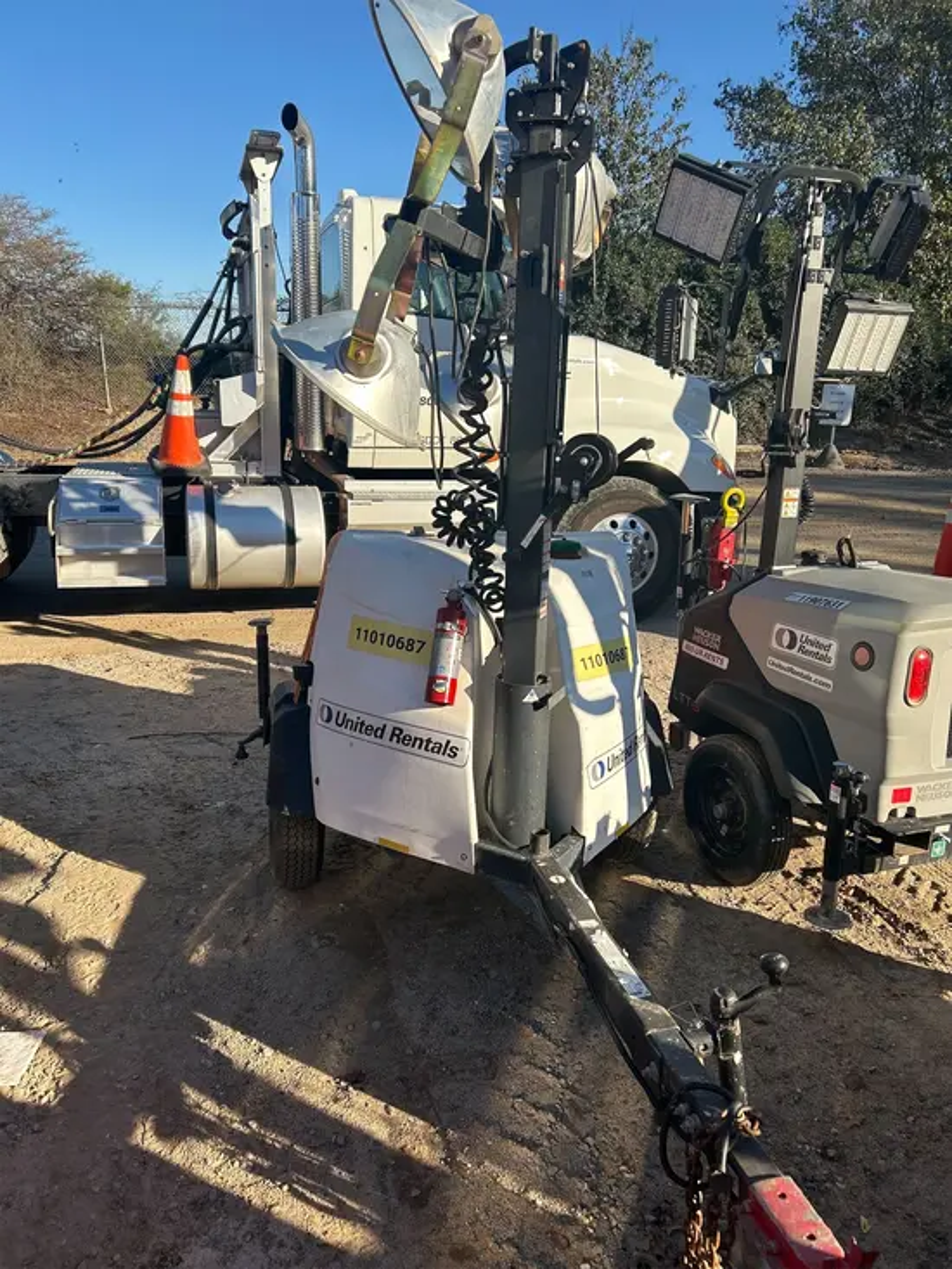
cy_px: 634
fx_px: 953
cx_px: 476
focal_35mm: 26
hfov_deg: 53.1
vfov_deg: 67.3
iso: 50
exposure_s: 1/2457
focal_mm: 5.7
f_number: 1.5
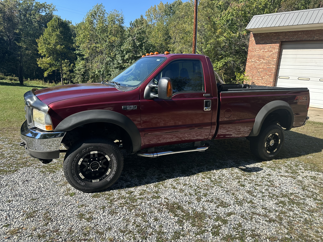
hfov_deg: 71.6
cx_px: 162
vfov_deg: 56.8
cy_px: 121
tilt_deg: -13.5
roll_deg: -3.3
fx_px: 224
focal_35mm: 24
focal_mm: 6.86
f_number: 1.78
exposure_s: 1/2110
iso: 80
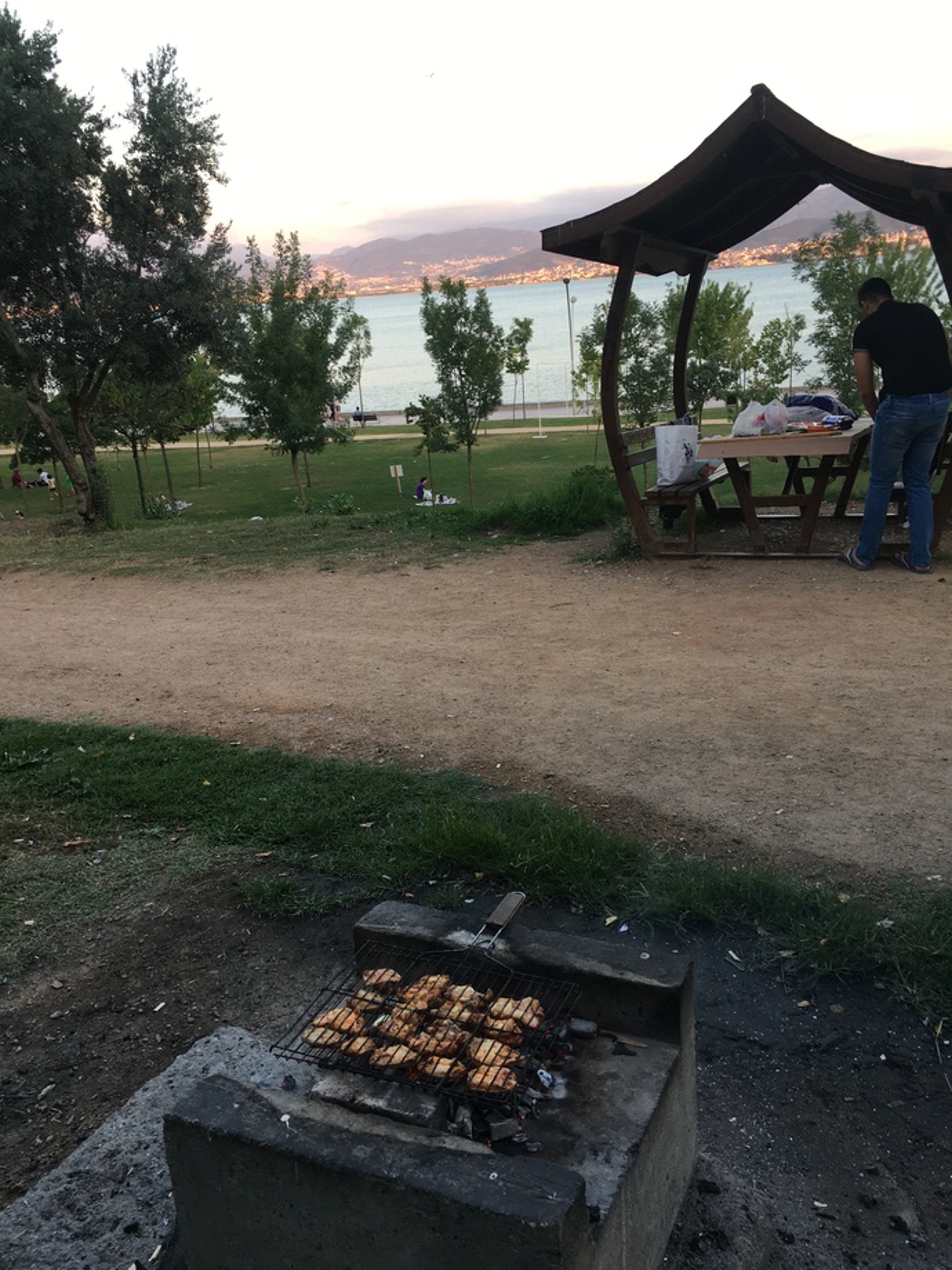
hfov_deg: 48.2
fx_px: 1063
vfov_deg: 61.7
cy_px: 635
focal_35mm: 29
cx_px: 476
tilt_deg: -18.4
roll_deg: +3.8
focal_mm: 4.15
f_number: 2.2
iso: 32
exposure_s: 1/100
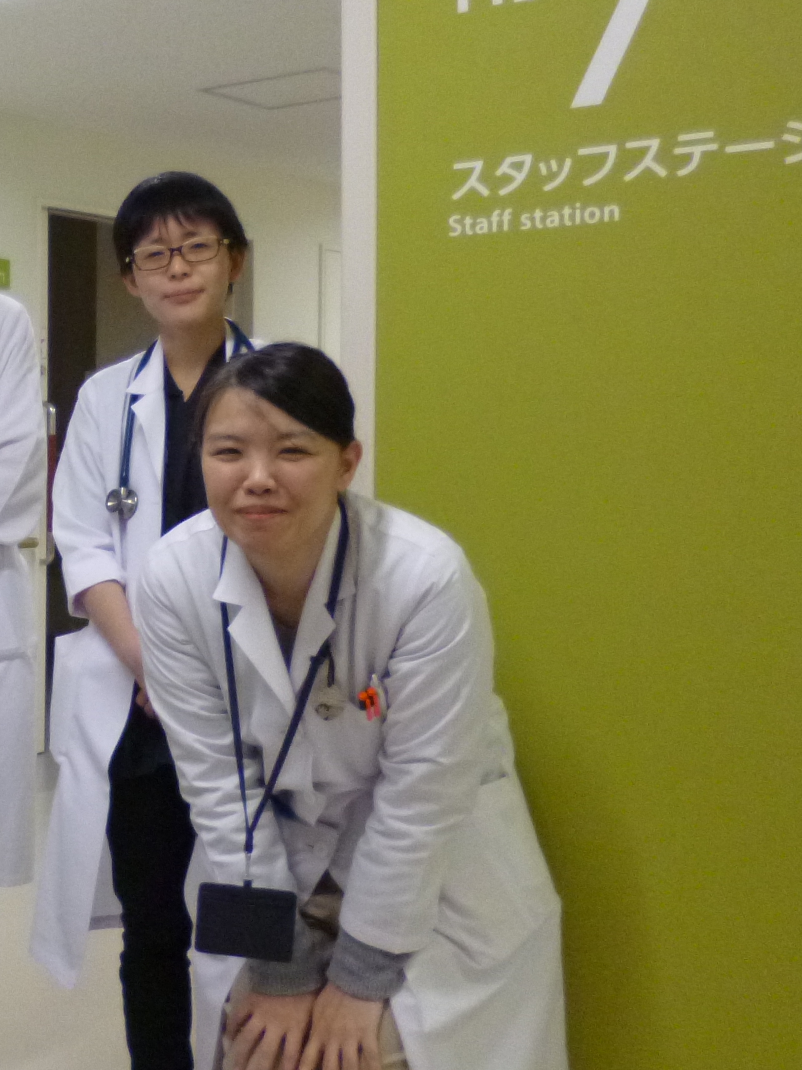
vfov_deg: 37.4
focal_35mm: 51
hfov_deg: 24.8
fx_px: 1575
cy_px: 465
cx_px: -238
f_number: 2.5
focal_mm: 4.3
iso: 400
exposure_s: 1/100
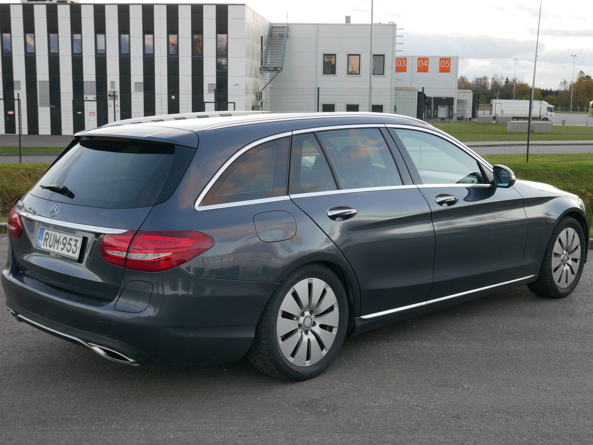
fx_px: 788
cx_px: 296
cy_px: 222
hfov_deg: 41.2
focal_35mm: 46
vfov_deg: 31.5
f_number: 4.9
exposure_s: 1/60
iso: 320
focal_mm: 23
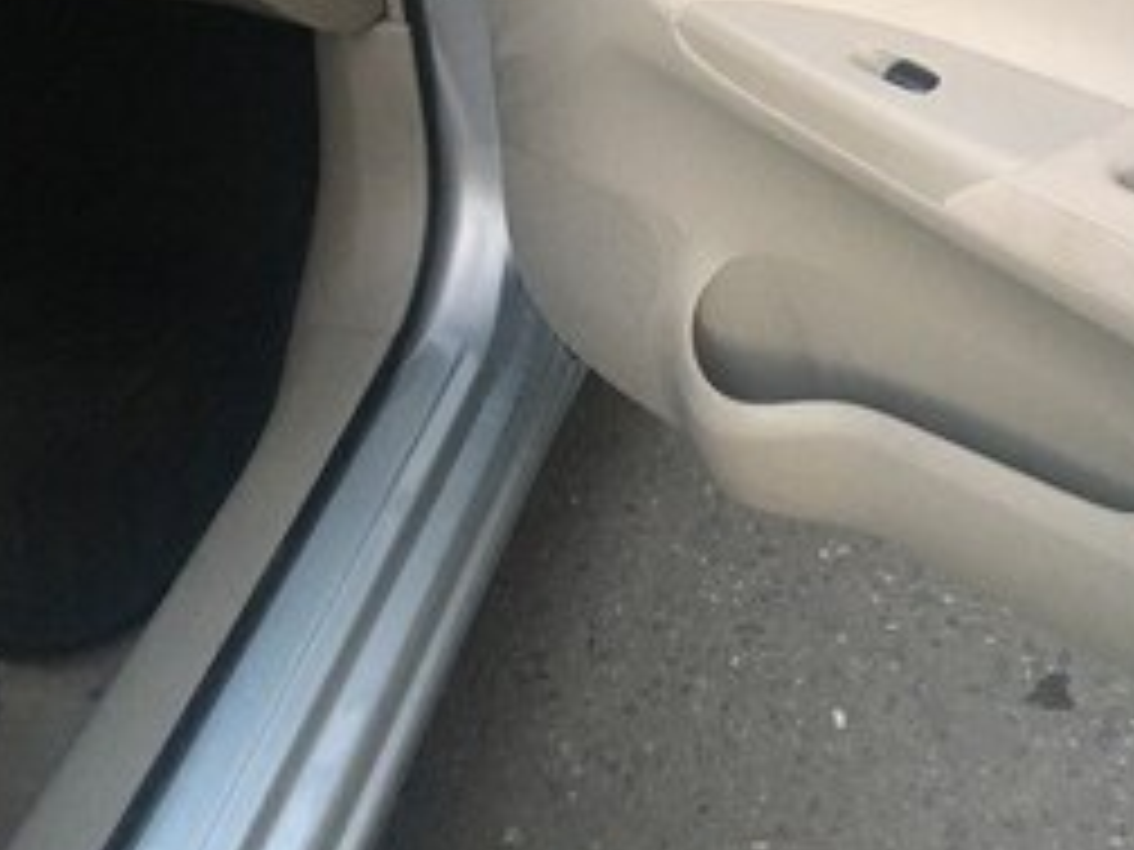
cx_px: 666
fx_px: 1867
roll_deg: +0.5
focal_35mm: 57
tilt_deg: -25.1
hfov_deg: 33.7
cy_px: -144
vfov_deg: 23.6
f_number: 2.2
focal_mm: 4.15
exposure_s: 1/33
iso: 200
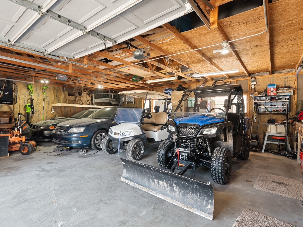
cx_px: 144
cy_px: 113
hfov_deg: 87.7
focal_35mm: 18
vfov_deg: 71.6
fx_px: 158
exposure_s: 1/6
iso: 400
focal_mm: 16
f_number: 10
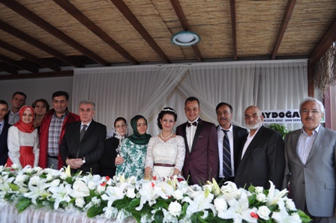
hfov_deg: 67.4
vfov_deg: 47.9
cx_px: 168
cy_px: 112
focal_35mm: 27
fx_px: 252
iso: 400
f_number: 4
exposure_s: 1/60
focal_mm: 18
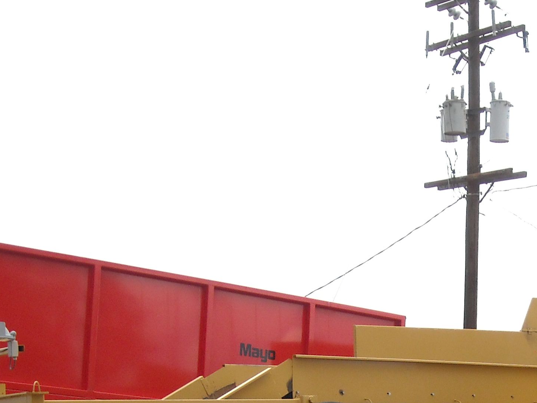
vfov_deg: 18.1
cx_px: 401
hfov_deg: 24.4
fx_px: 1226
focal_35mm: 79
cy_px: 428
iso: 124
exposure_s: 1/250
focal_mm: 5.7
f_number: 5.6
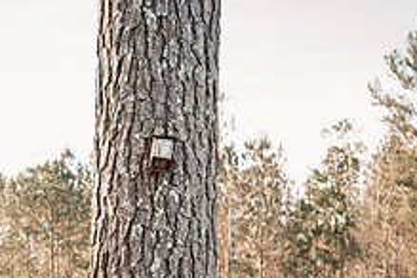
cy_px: 365
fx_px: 996
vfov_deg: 15.1
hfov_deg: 23.5
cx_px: 126
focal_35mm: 86
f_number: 3.2
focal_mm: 32
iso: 900
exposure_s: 1/1600
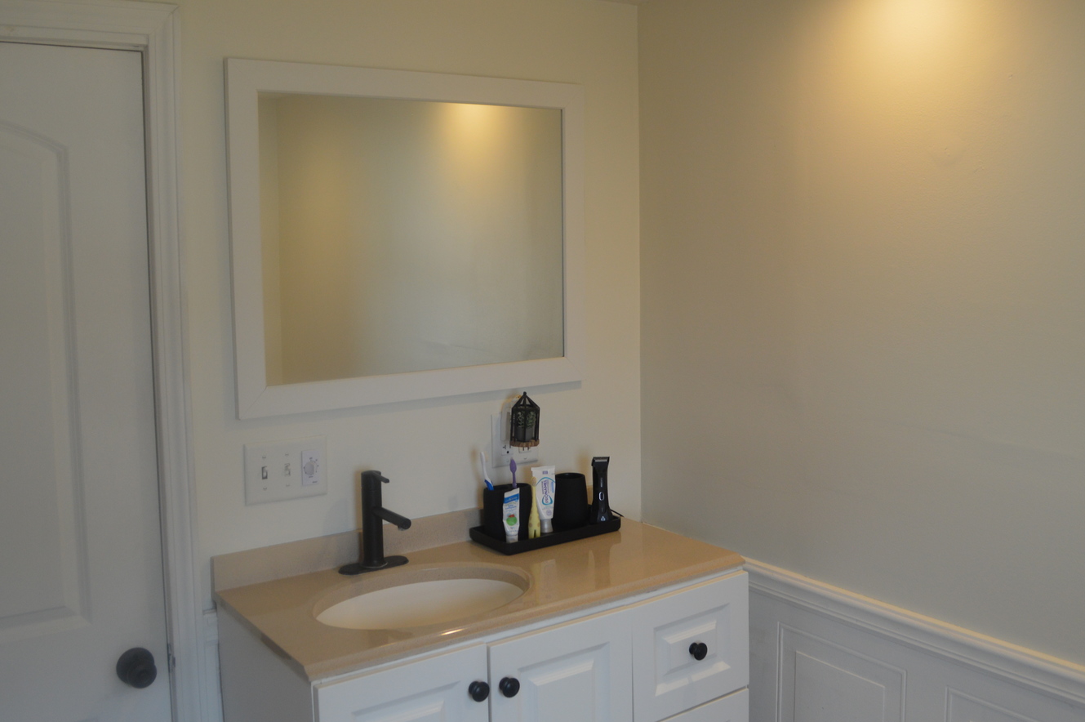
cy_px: 310
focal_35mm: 33
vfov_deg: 39.8
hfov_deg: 57.3
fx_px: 994
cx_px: 545
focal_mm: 18
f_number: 5
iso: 400
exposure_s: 1/100
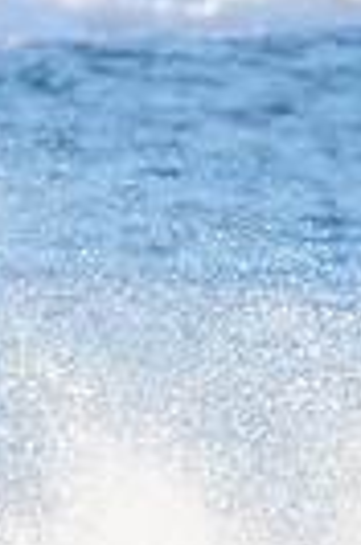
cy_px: 777
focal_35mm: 2189
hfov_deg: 0.6
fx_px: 33097
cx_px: 1132
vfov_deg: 0.9
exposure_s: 1/1000
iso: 450
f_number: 5.6
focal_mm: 500
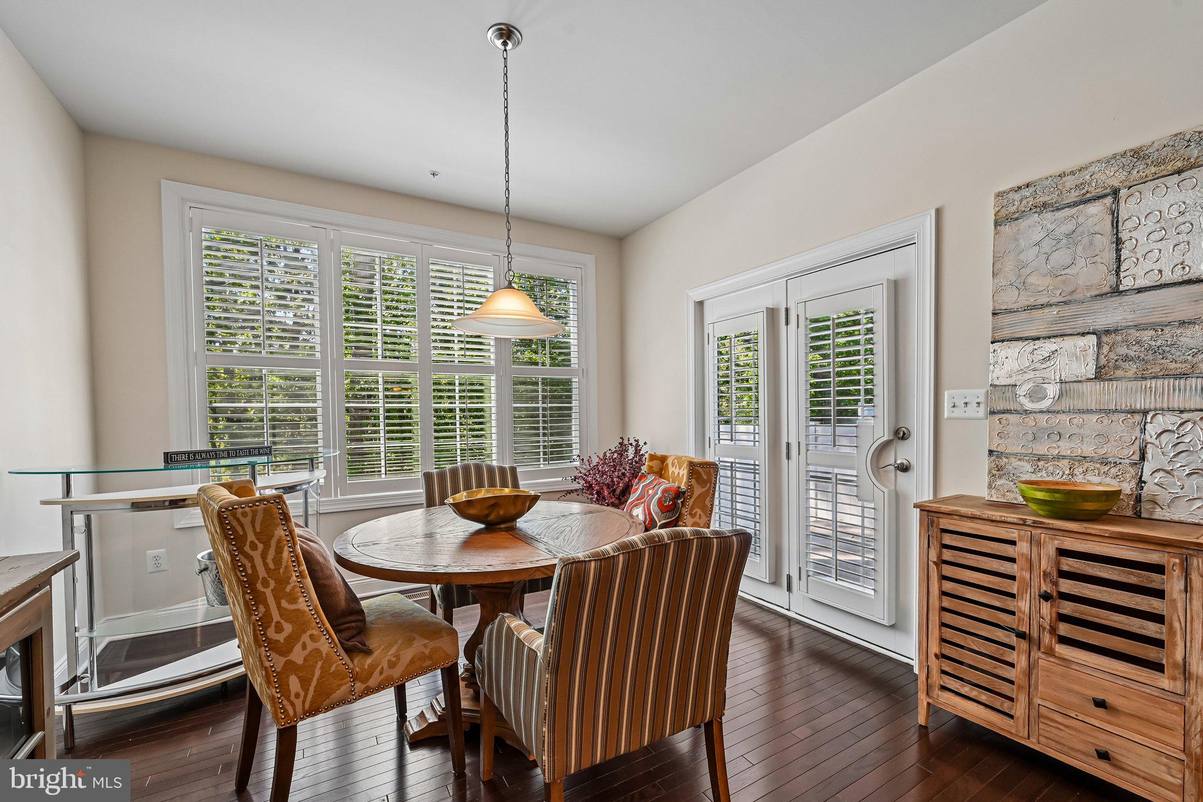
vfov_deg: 81.2
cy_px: 401
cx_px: 602
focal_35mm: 14
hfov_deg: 104.3
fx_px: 468
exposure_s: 1/15
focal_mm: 14
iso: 180
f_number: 8
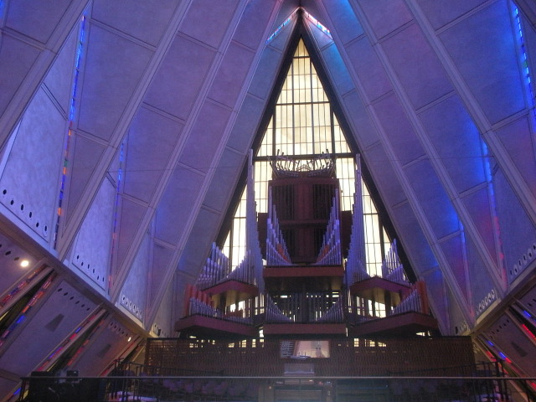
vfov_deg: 39.7
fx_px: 557
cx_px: 268
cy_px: 201
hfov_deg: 51.4
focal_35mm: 36
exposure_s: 1/8
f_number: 3.5
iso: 400
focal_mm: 6.3
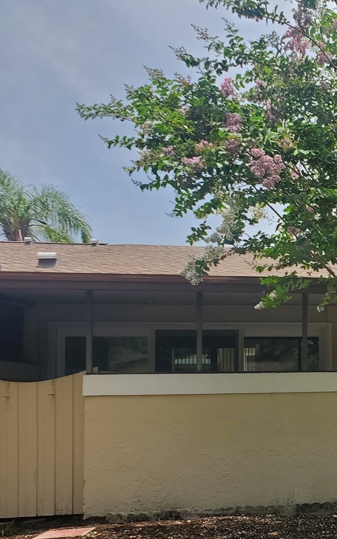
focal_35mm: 53
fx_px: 779
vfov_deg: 37.8
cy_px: 356
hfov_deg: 21.2
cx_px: 482
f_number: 2.4
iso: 50
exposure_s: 1/1232
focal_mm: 4.3
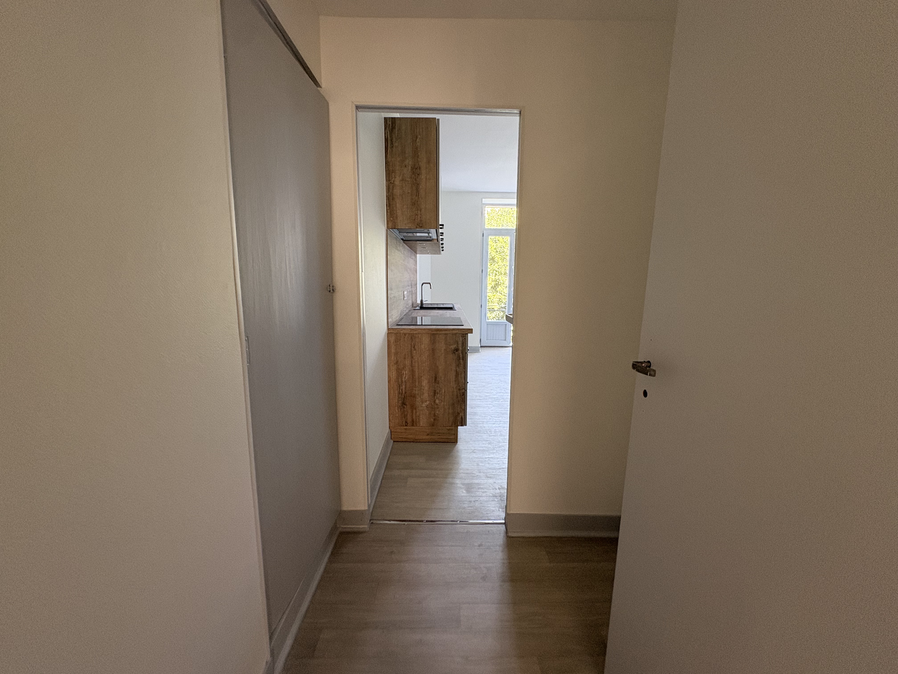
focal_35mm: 14
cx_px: 449
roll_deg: +0.8
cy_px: 337
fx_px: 363
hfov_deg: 102.1
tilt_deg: -8.8
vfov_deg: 85.7
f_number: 2.2
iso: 250
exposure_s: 1/60
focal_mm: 2.22
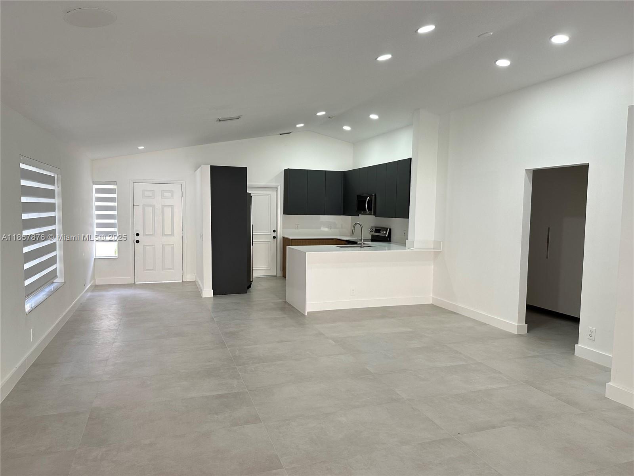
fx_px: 440
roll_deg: -0.8
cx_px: 317
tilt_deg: -3.7
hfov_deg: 71.6
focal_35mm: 24
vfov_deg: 56.8
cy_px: 238
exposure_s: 1/121
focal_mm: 6.86
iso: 160
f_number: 1.78
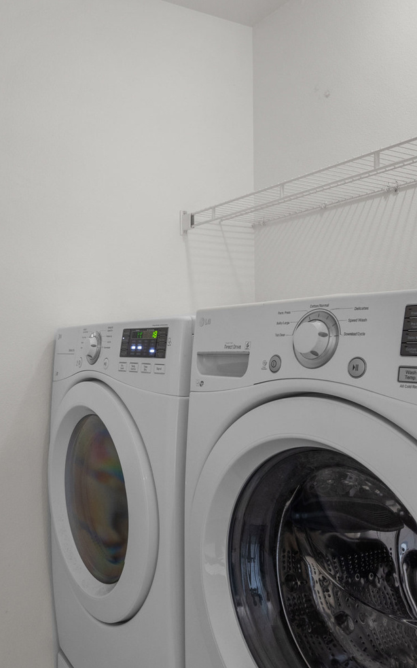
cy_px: 344
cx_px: 88
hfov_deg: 36.1
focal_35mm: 34
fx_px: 619
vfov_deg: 56.7
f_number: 8
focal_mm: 16
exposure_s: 1/1.67
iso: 500
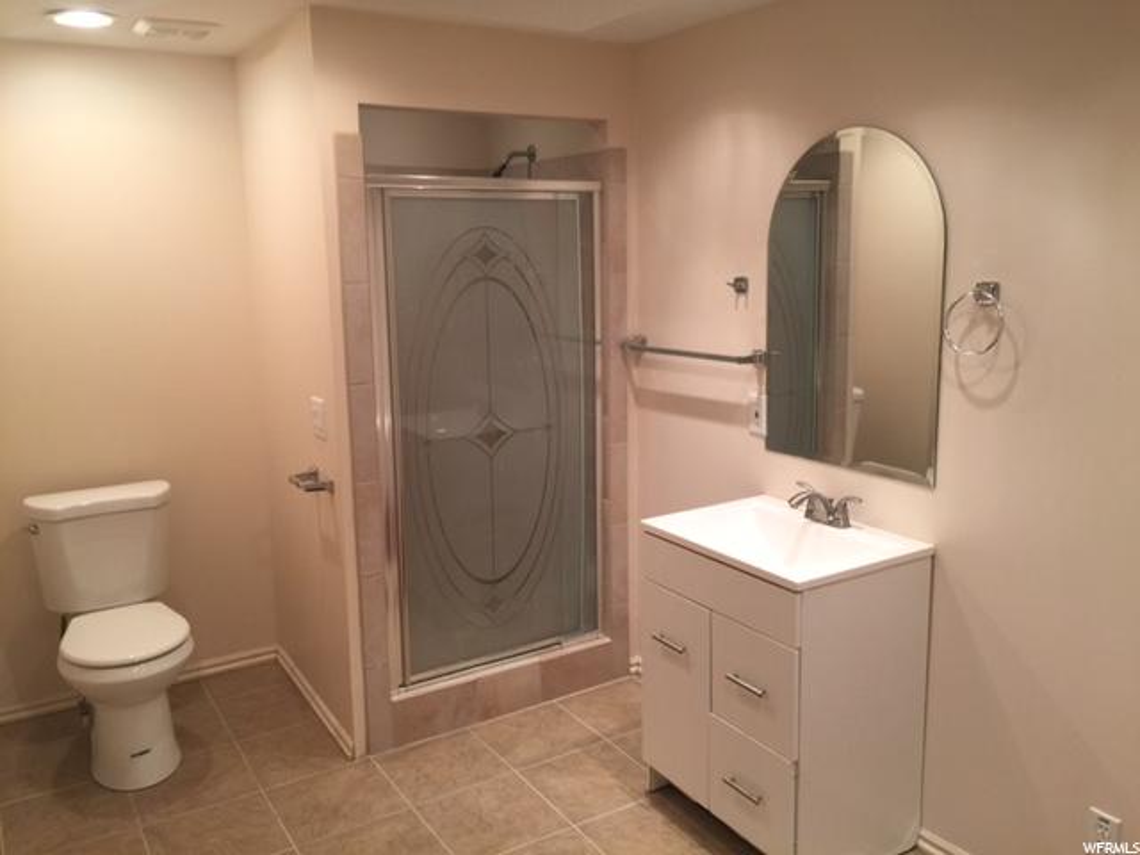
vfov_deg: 48.2
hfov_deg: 61.7
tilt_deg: -10.2
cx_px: 570
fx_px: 955
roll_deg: +0.8
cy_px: 428
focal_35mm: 29
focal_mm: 4.15
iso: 32
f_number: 2.2
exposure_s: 1/15
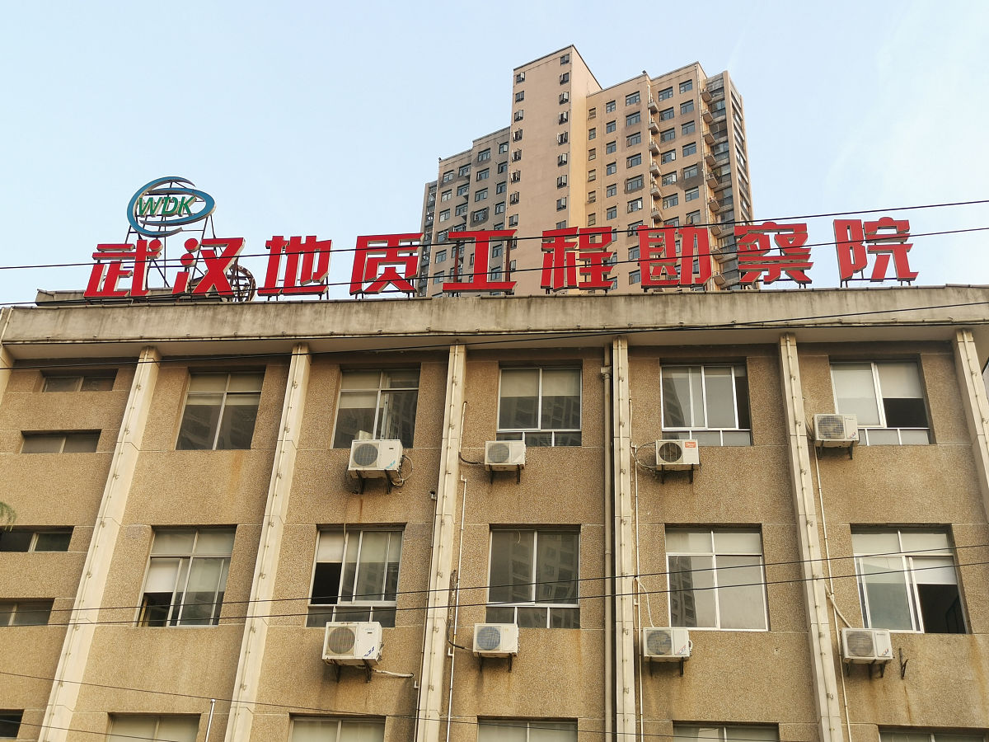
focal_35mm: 39
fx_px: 1114
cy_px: 371
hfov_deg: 47.9
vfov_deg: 36.8
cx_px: 494
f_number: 1.8
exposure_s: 1/262
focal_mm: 5.58
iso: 50
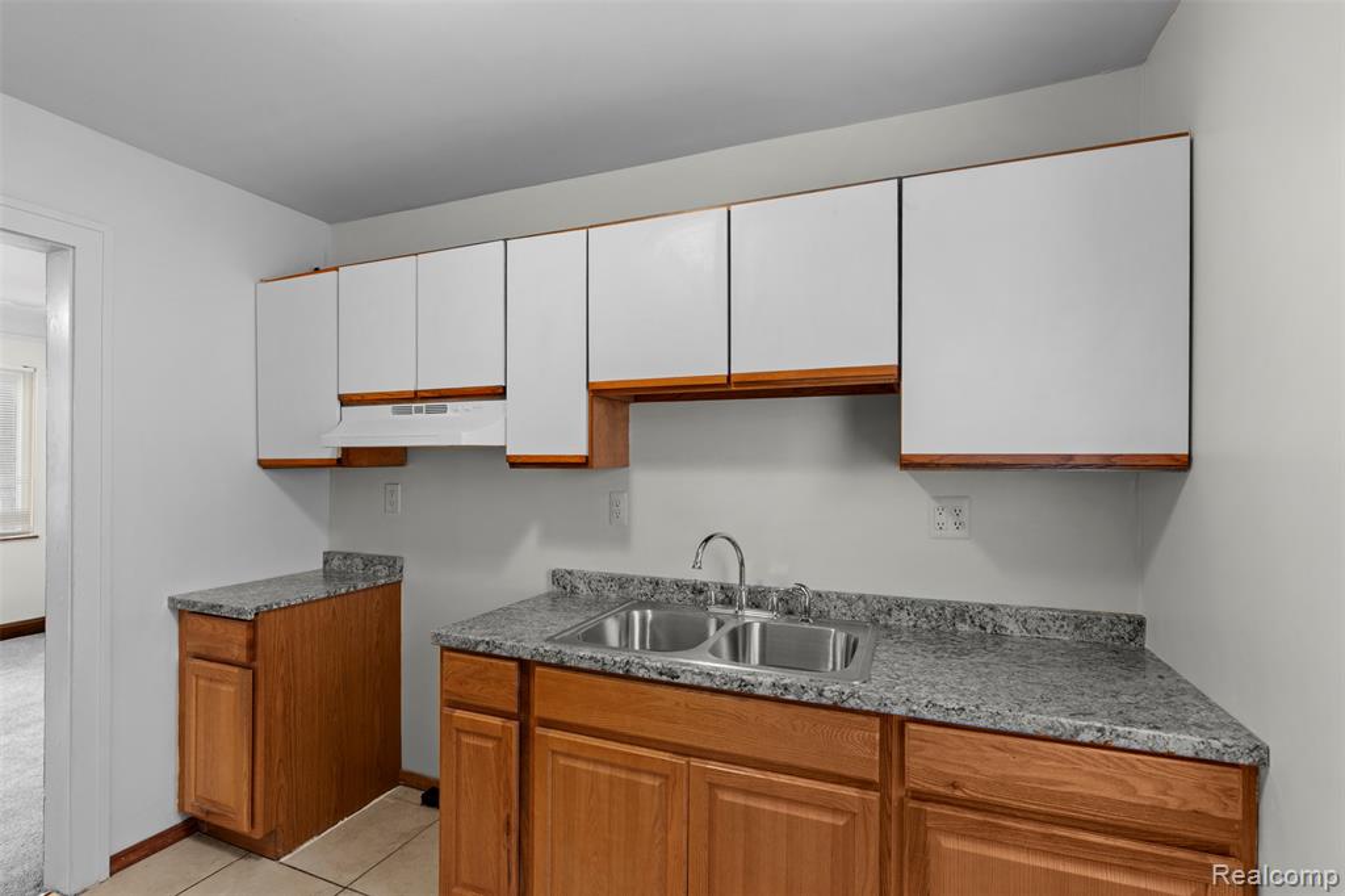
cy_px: 448
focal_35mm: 16
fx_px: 598
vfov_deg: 73.7
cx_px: 672
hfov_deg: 96.8
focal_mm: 16
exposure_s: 1/1.67
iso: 400
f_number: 8
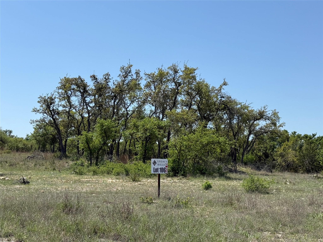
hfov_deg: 39.7
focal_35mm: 48
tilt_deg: +6.9
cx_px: 162
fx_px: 448
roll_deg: -1.3
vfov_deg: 30.3
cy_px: 121
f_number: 1.78
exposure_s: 1/4587
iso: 64
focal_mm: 6.76
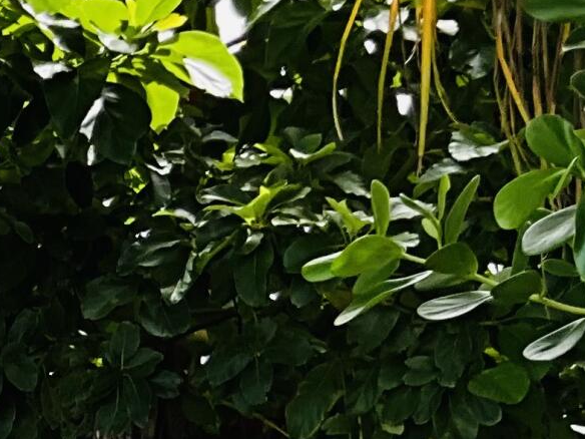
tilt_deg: +0.6
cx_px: -641
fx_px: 2518
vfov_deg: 9.5
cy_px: 769
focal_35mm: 149
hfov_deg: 11.7
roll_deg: +0.9
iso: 25
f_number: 1.8
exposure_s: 1/348
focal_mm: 3
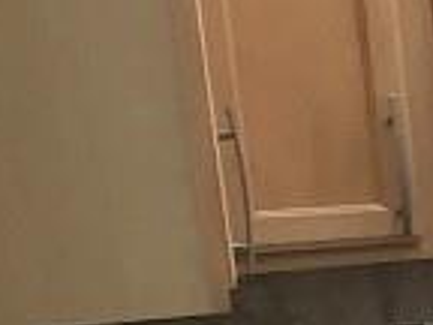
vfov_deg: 6.5
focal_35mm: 221
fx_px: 2764
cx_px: 1182
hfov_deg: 8.0
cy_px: 716
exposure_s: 1/30
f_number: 2.4
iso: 32
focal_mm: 3.3
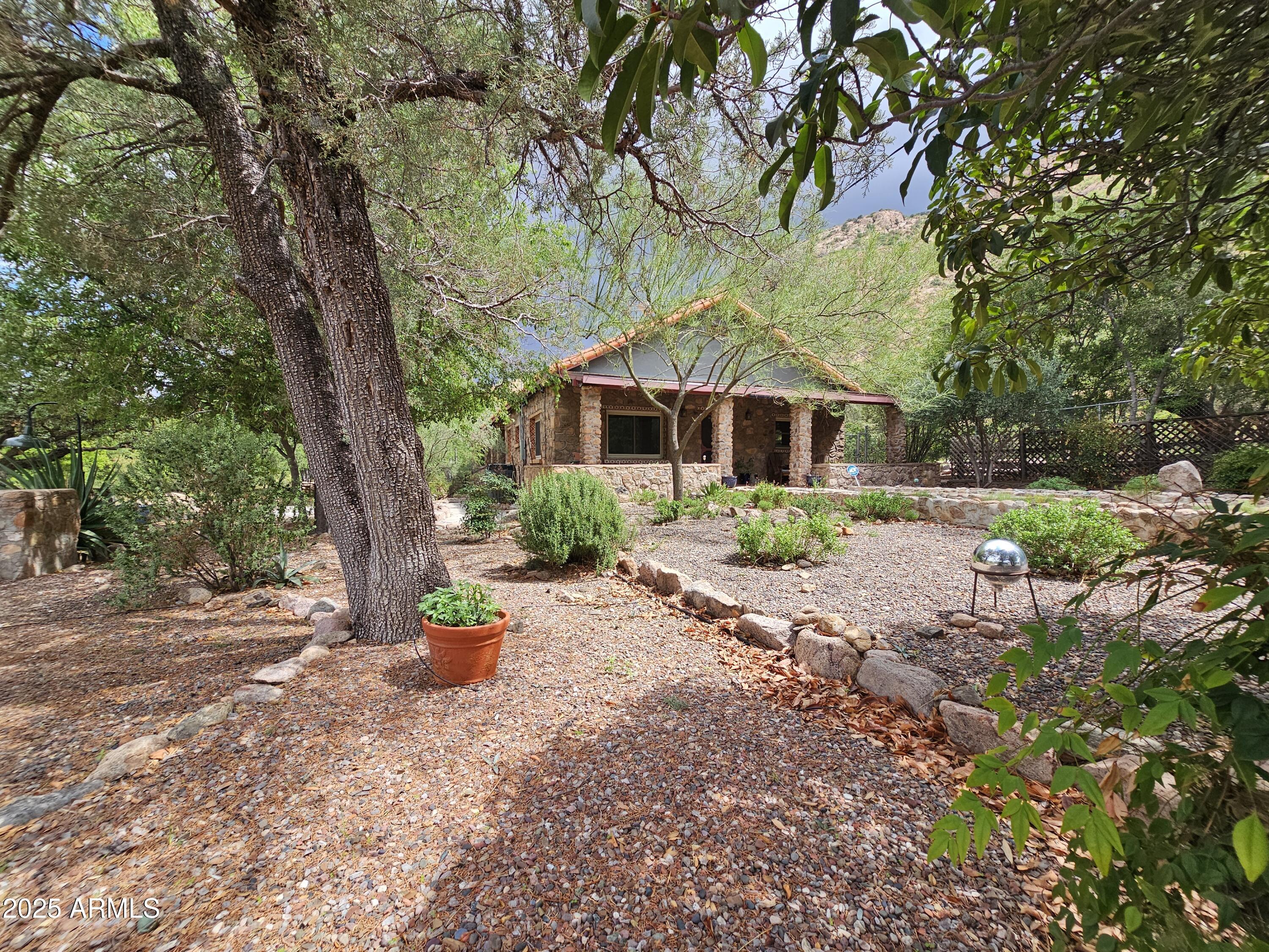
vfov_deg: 89.9
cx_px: 634
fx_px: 477
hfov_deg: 106.2
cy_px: 476
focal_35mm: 13
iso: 50
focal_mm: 2.2
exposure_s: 1/767
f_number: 2.2
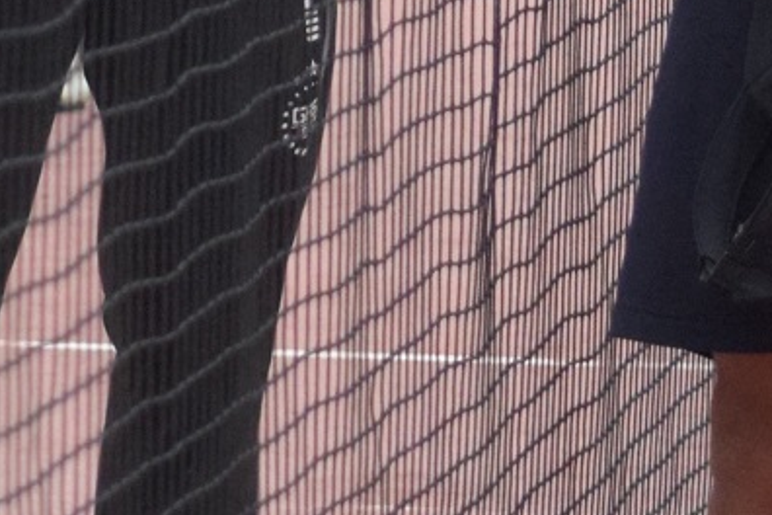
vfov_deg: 2.7
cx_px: 162
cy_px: -274
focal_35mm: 515
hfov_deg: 4.0
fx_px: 11043
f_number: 4.5
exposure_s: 1/2000
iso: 2500
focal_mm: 68
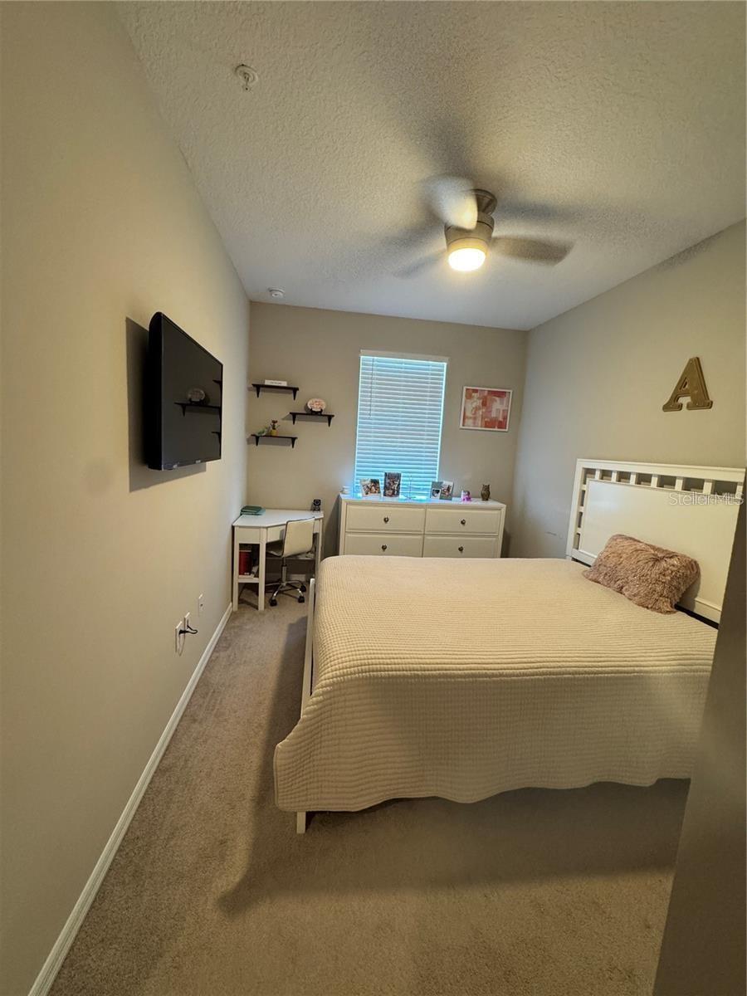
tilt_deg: -7.7
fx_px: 403
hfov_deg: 85.7
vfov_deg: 102.1
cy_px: 498
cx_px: 374
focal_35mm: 14
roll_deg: -2.8
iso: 320
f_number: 2.2
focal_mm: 2.22
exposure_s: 1/60
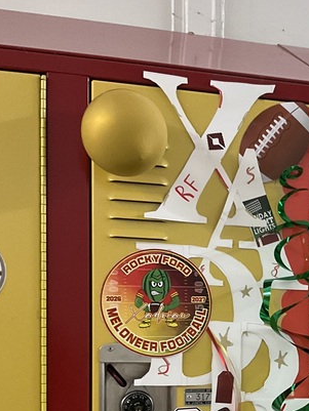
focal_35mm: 74
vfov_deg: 25.5
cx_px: 356
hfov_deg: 19.0
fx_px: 880
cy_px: 375
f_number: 1.8
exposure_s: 1/60
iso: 160
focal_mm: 3
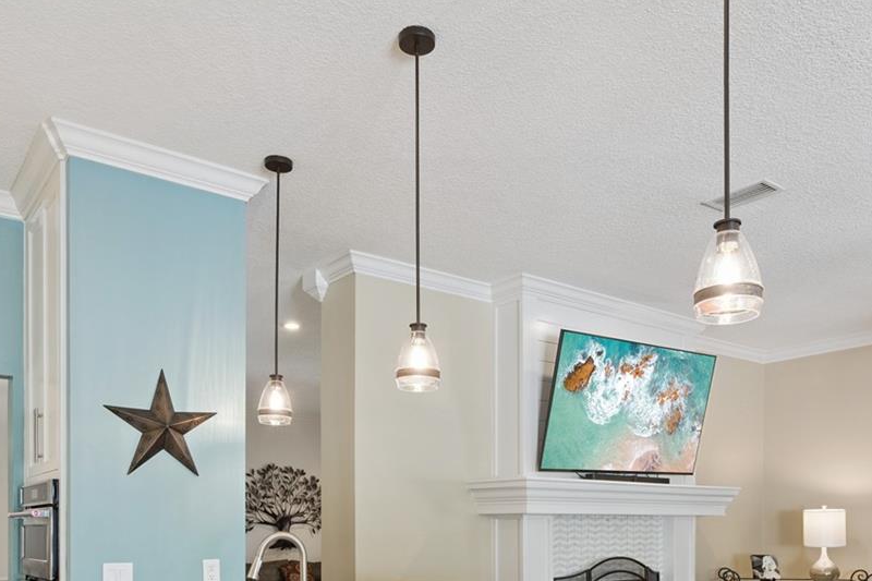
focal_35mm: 32
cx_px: 461
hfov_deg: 58.7
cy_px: 553
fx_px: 775
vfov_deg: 37.6
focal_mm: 16
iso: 500
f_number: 10
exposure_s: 1/20
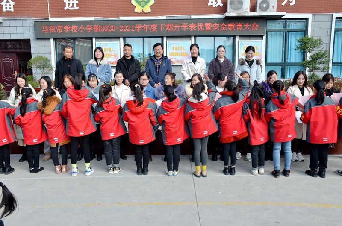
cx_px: 171
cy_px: 113
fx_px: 313
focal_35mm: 33
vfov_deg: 39.8
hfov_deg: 57.3
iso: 400
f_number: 10
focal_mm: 22
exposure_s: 1/400
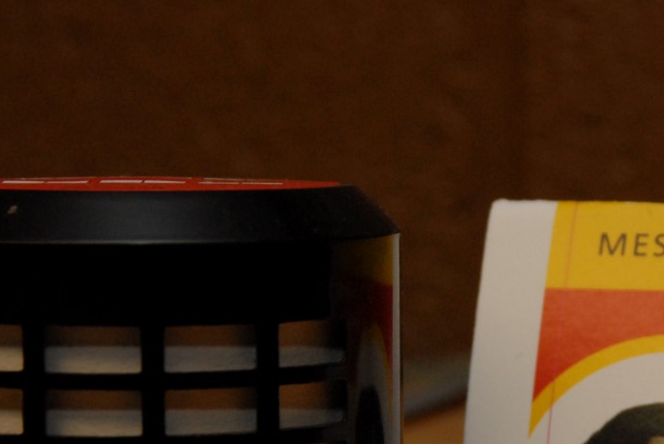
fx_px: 3064
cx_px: 565
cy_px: 388
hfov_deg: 12.3
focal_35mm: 166
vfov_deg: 8.3
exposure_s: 1/160
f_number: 6.3
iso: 400
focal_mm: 48
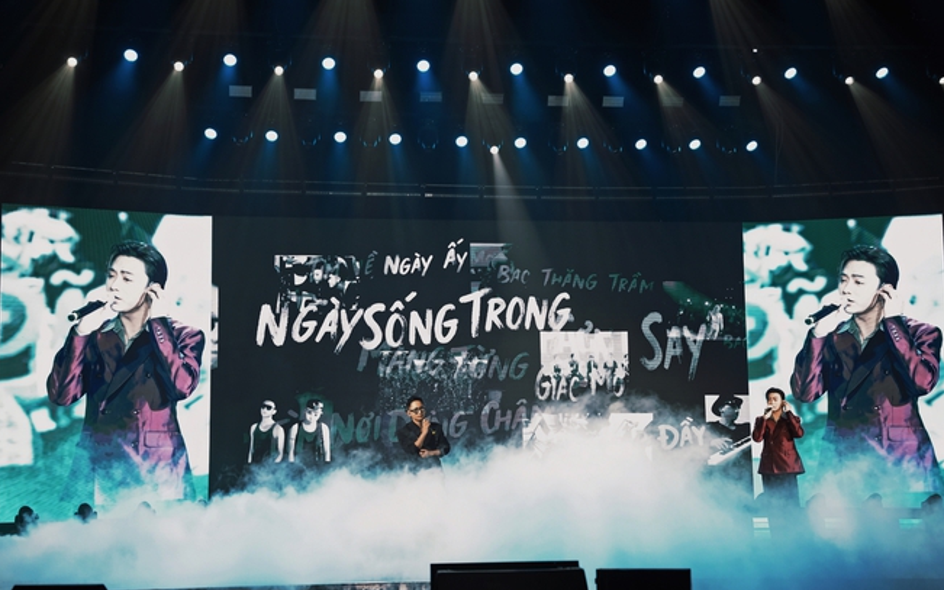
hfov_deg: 32.2
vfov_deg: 20.5
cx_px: 470
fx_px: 1634
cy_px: 275
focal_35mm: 64
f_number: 3.2
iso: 1250
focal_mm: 61.5
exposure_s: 1/250
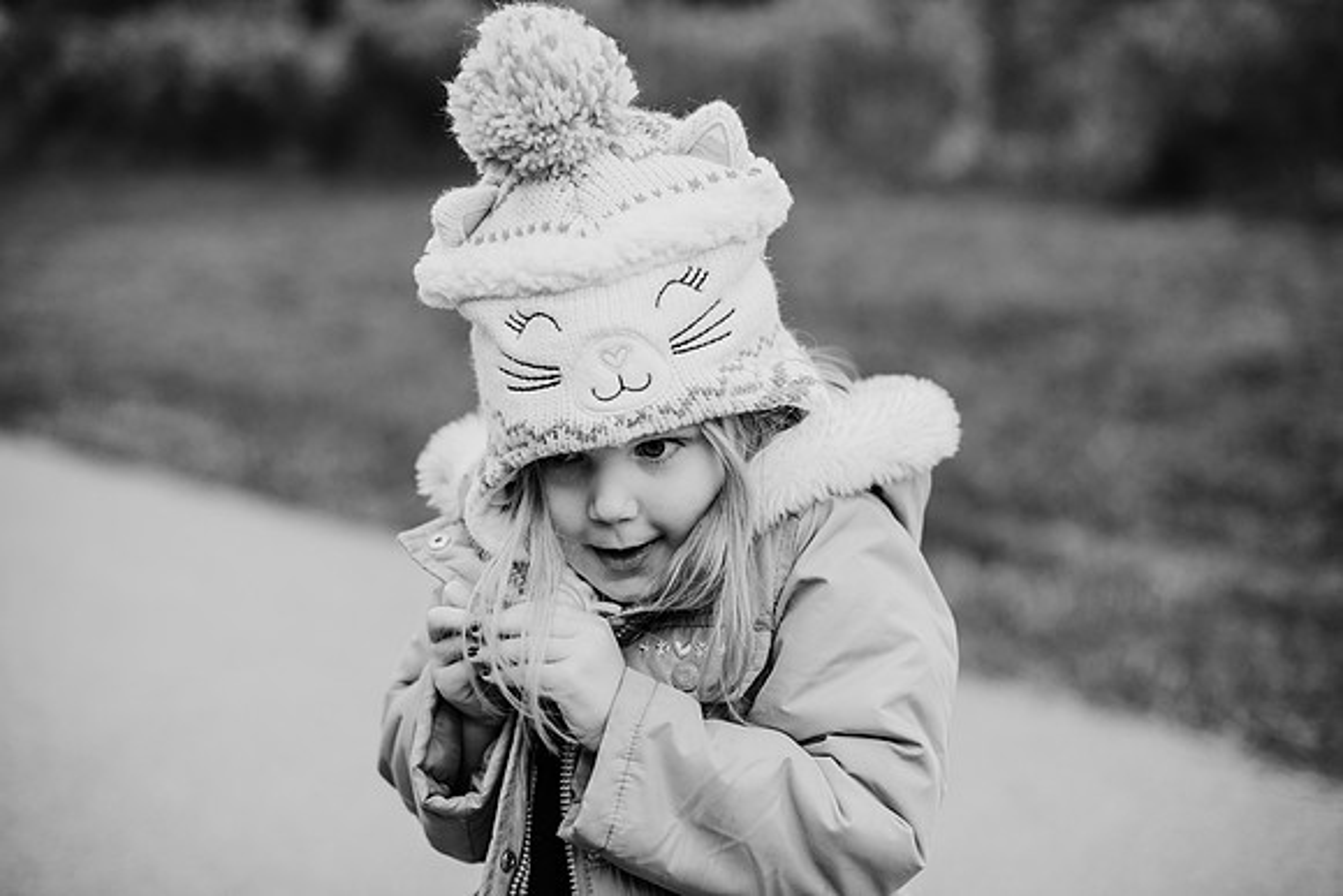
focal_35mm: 50
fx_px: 1866
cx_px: 672
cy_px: 448
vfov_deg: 27.0
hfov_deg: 39.6
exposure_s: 1/800
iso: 320
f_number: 2.2
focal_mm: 50
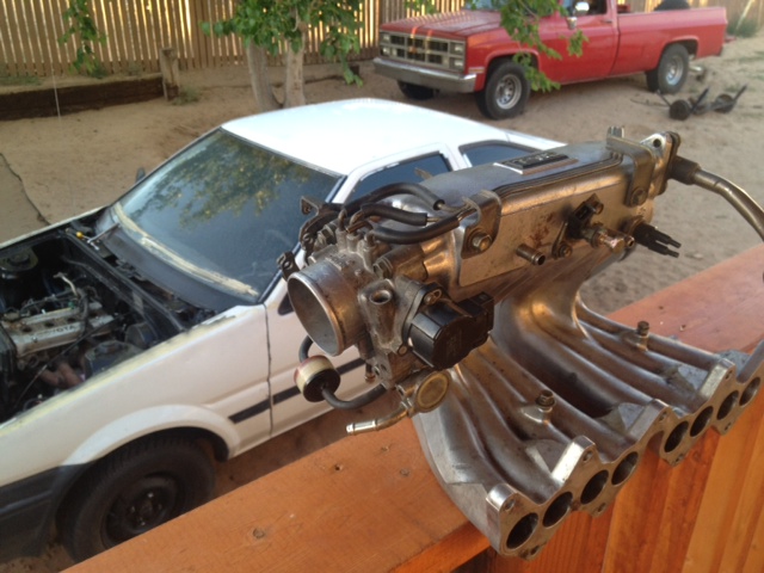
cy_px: 286
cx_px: 382
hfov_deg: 52.6
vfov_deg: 40.7
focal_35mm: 35
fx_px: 772
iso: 80
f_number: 2.4
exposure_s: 1/60
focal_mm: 4.3
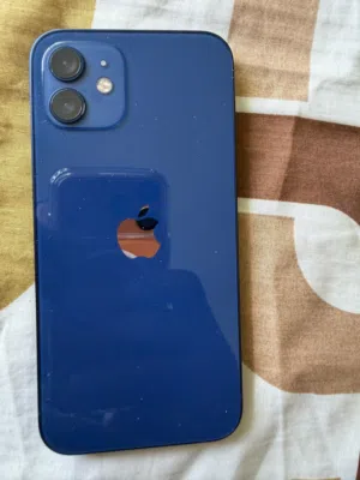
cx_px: 180
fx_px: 333
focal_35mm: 24
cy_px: 240
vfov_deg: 71.6
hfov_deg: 56.8
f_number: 2.2
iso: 320
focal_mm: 2.22
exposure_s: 1/69
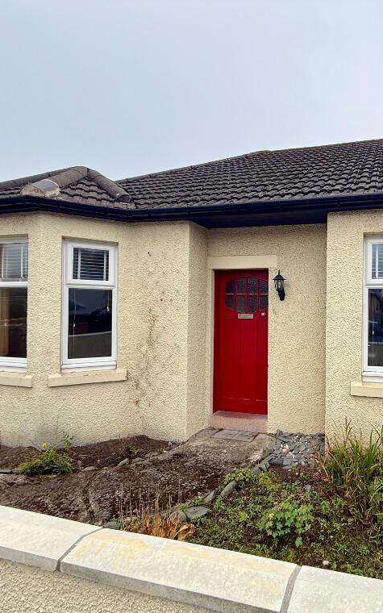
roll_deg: -1.2
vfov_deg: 85.1
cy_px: 308
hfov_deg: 54.8
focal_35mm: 20
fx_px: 334
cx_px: 315
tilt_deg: +1.2
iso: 50
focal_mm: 2.22
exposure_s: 1/349
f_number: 2.2
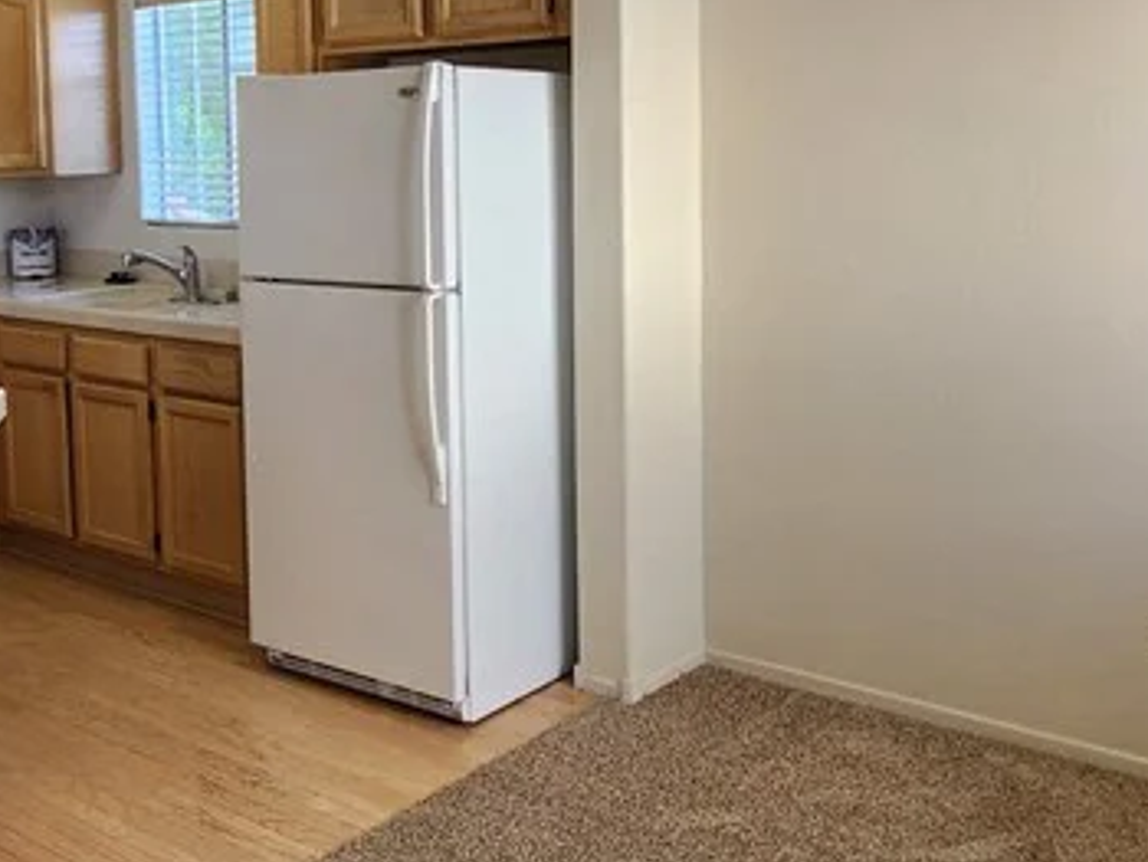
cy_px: 220
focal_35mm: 38
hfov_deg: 48.9
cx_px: 515
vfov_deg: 36.9
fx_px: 1261
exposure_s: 1/60
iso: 80
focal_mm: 2.2
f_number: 2.2
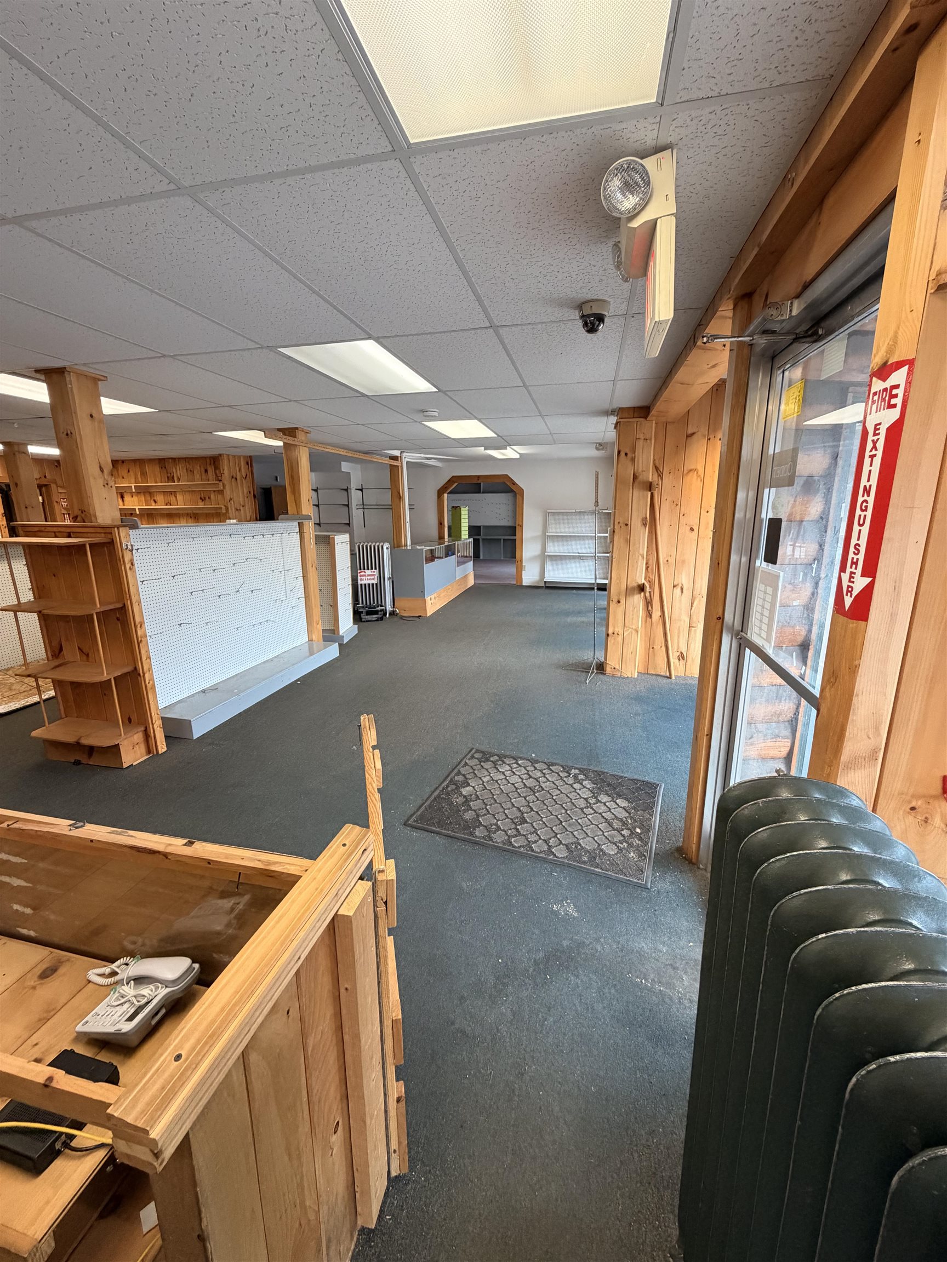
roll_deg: +0.2
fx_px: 511
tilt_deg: -13.1
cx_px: 474
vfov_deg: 102.1
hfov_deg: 85.7
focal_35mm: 14
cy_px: 631
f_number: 2.2
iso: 320
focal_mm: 2.22
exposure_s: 1/120
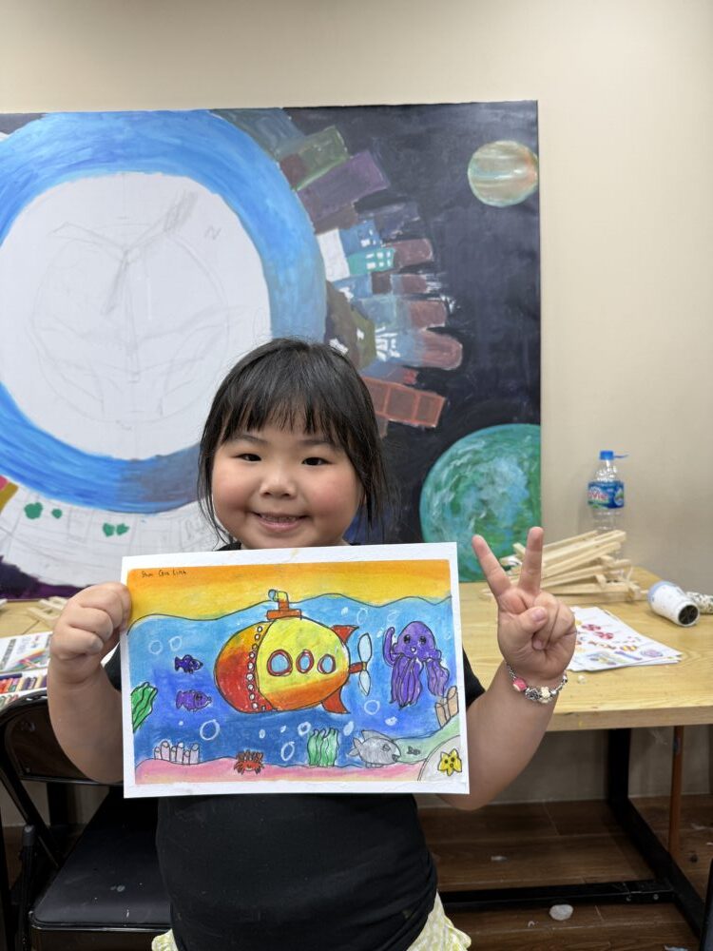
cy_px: 476
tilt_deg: -7.8
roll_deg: +1.2
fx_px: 659
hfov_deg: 56.8
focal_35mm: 24
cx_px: 356
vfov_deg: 71.6
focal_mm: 6.76
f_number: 1.78
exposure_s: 1/100
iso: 64
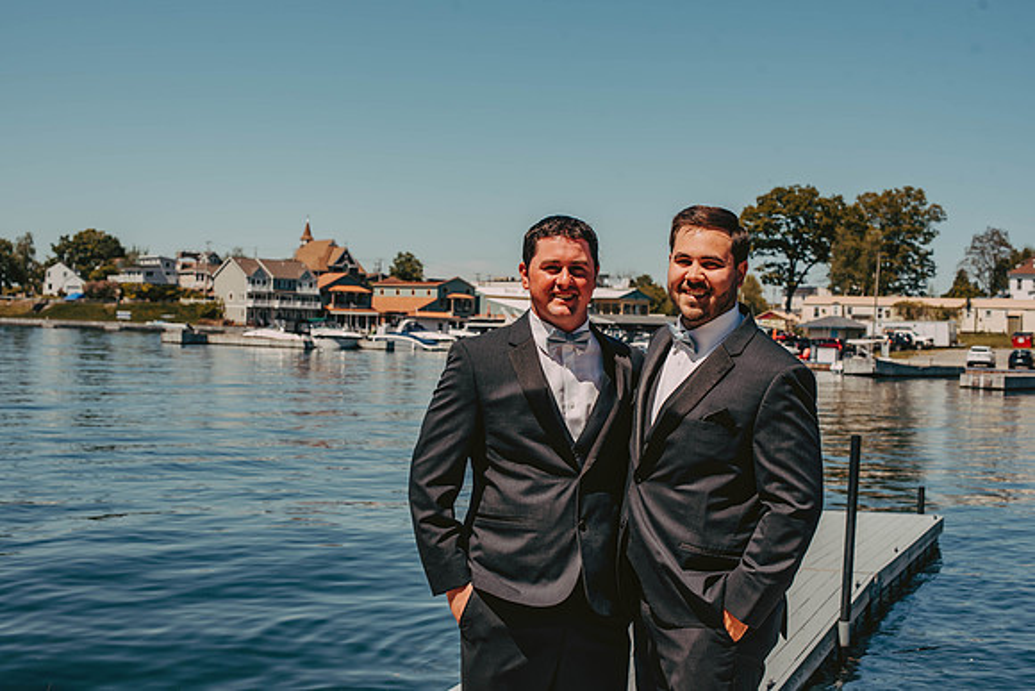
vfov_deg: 27.0
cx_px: 518
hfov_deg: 39.6
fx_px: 1438
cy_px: 346
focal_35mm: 50
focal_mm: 50
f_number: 6.3
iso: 125
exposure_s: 1/500
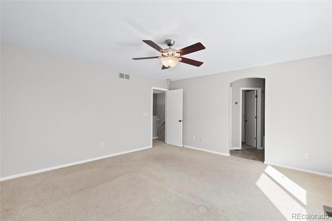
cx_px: 166
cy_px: 110
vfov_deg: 73.7
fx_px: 147
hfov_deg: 96.8
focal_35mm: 16
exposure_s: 1/1250
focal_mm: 16
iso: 400
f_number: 6.3
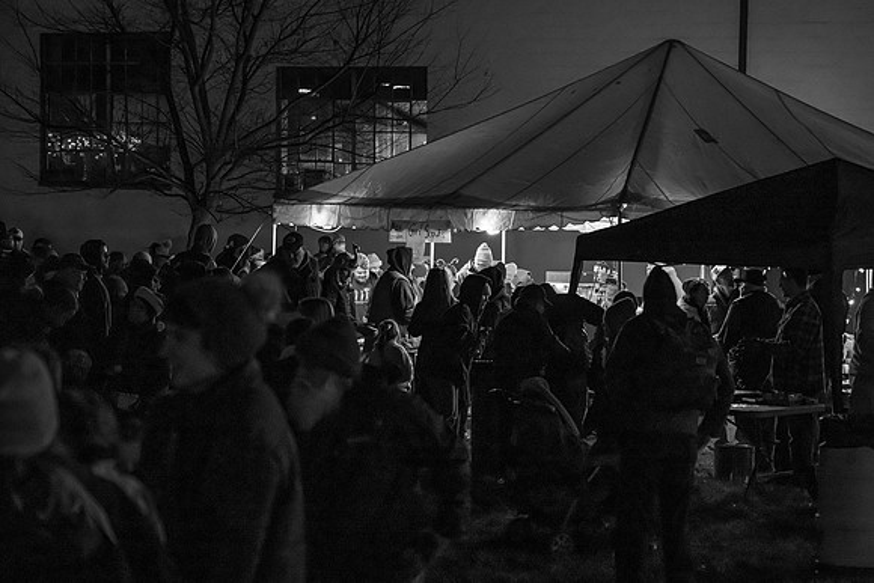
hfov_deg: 23.3
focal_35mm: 87
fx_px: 2118
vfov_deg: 15.7
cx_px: 508
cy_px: 244
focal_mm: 75
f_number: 4
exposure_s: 1/160
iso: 8000
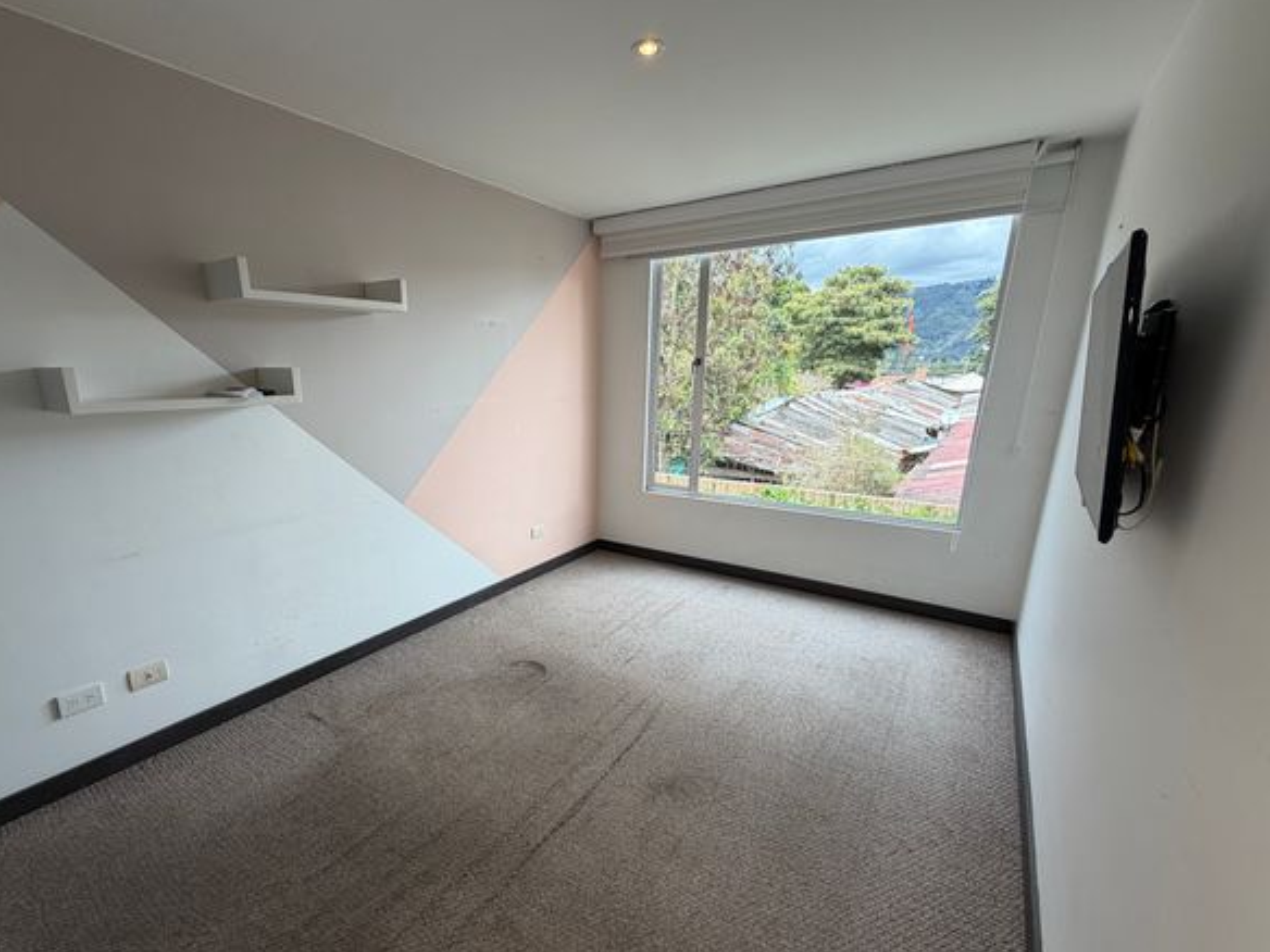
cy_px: 528
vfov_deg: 77.8
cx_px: 573
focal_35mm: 16
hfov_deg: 94.2
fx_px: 587
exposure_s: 1/125
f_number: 2.2
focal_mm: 2.22
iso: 40
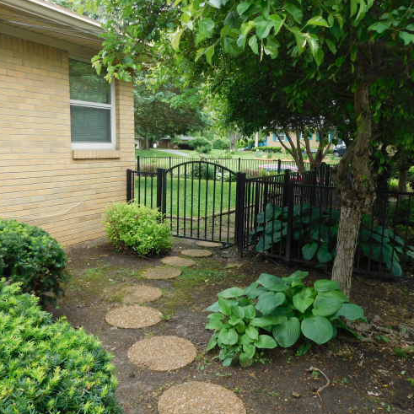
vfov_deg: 54.0
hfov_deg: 54.0
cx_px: 189
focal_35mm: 30
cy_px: 209
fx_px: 406
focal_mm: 4.5
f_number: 3.1
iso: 125
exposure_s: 1/200
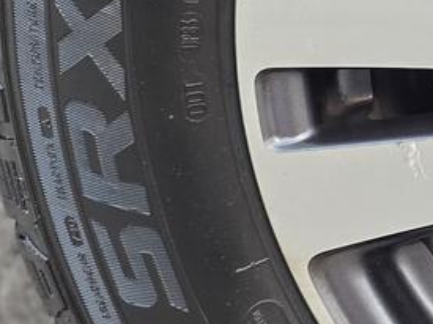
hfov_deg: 16.3
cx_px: 702
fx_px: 1338
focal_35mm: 107
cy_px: 19
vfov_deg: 13.7
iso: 125
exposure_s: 1/180
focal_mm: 6.25
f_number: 1.7
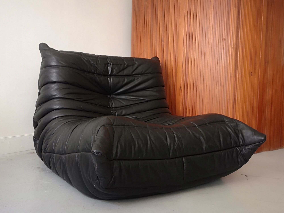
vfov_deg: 41.8
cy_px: 106
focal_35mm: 34
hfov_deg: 54.0
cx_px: 142
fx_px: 279
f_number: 1.8
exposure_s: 1/33.3
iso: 250
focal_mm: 3.95
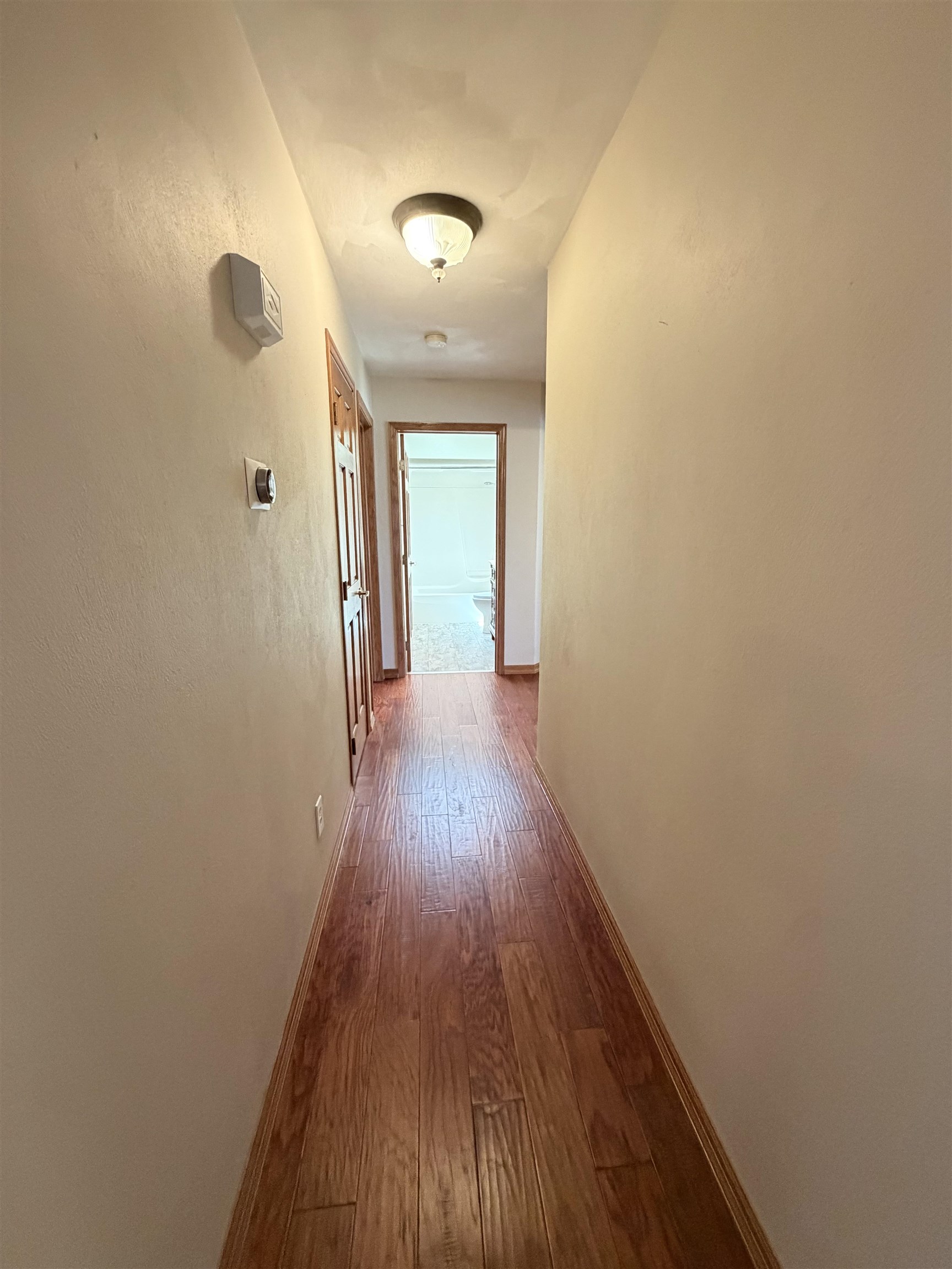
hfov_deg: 85.7
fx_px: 513
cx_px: 476
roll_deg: +0.1
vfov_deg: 102.1
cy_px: 634
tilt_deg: -11.8
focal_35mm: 14
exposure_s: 1/60
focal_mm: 2.22
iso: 500
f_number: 2.2
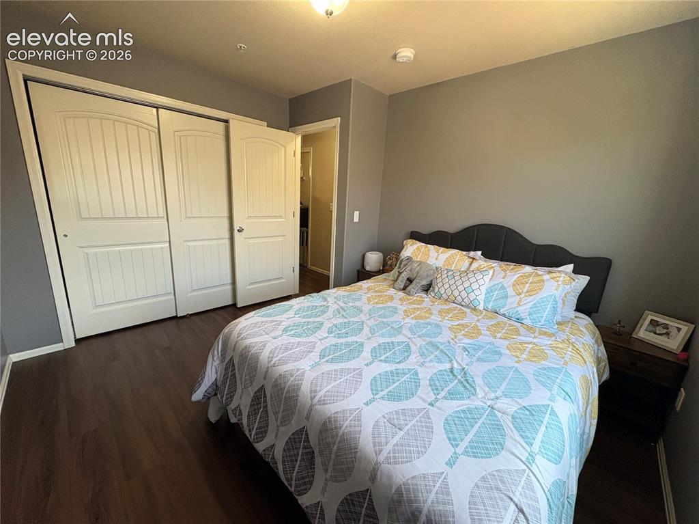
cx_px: 350
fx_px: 283
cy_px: 262
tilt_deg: -13.9
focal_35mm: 14
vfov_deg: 85.6
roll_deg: -2.2
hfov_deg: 102.1
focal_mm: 2.22
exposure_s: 1/120
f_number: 2.2
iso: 160
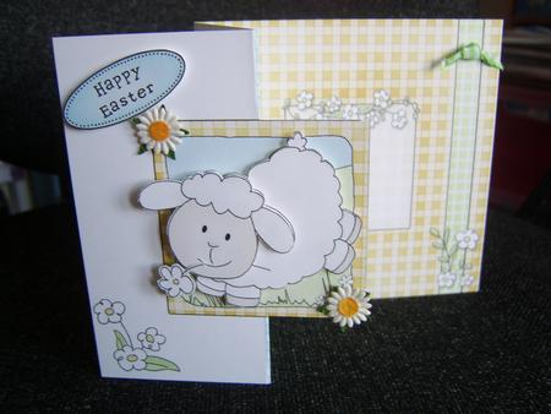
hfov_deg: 58.3
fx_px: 494
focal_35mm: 31
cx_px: 276
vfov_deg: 45.5
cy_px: 207
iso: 71
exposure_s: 1/10
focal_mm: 8.13
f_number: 2.7
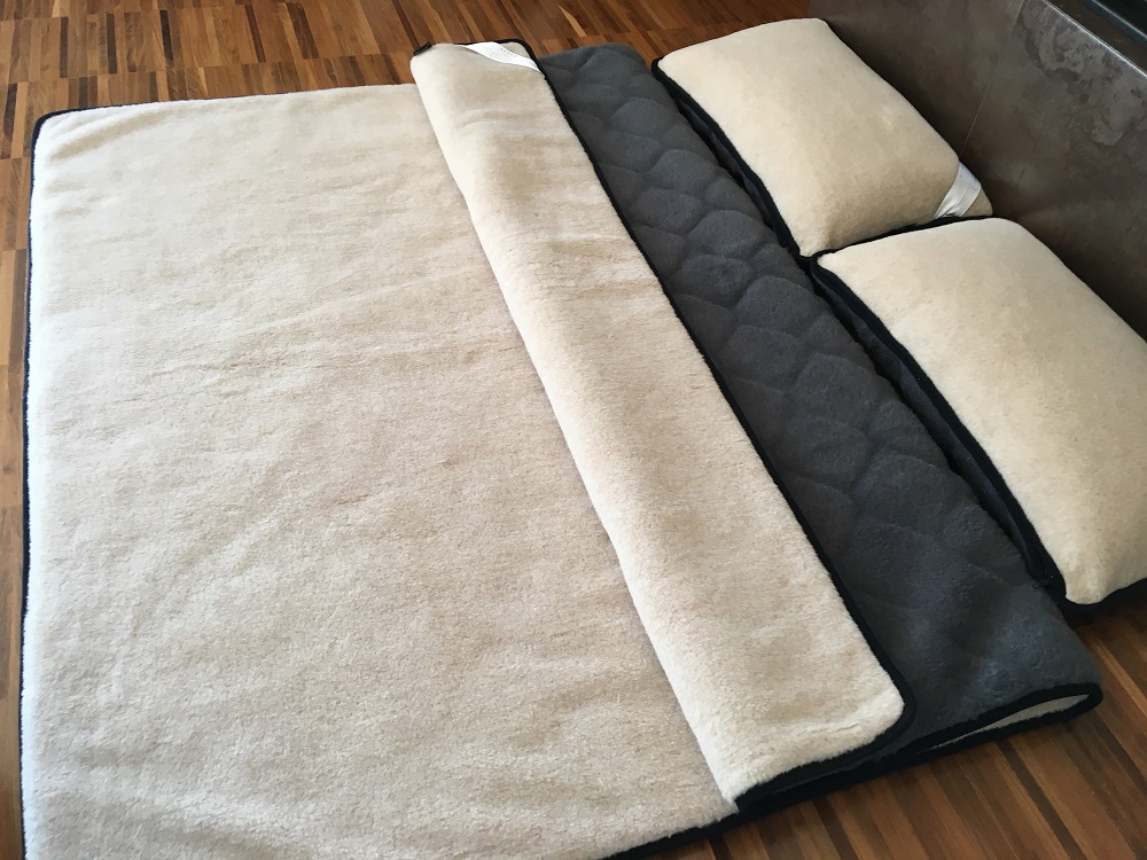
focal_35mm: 29
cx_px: 574
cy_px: 430
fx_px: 961
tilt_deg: -47.0
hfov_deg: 61.7
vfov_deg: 48.2
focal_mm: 4.15
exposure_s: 1/33
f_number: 2.2
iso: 80
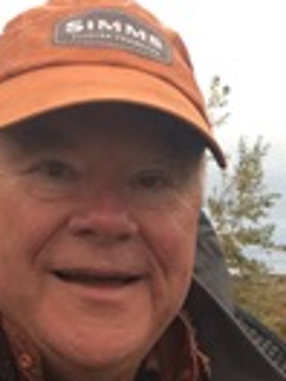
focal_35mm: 141
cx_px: 240
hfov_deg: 10.5
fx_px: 1553
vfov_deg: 13.3
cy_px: 540
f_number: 2.2
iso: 32
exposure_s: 1/120
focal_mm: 4.15
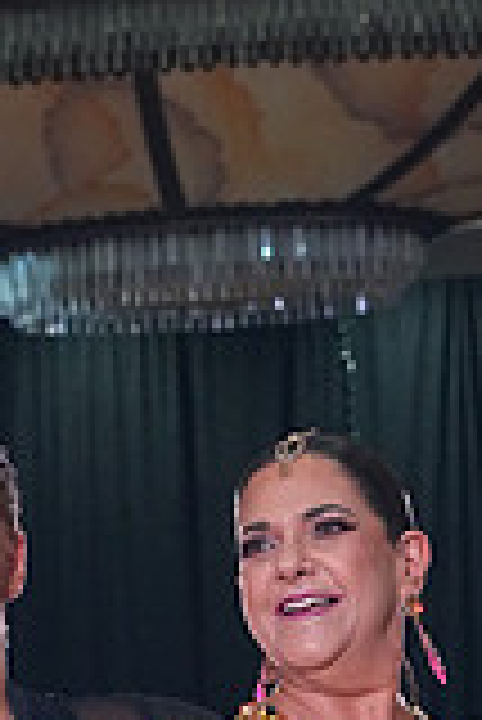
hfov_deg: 4.6
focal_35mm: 301
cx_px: 151
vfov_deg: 6.7
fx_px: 6032
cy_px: 1084
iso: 5000
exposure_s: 1/320
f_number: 7.1
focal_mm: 83
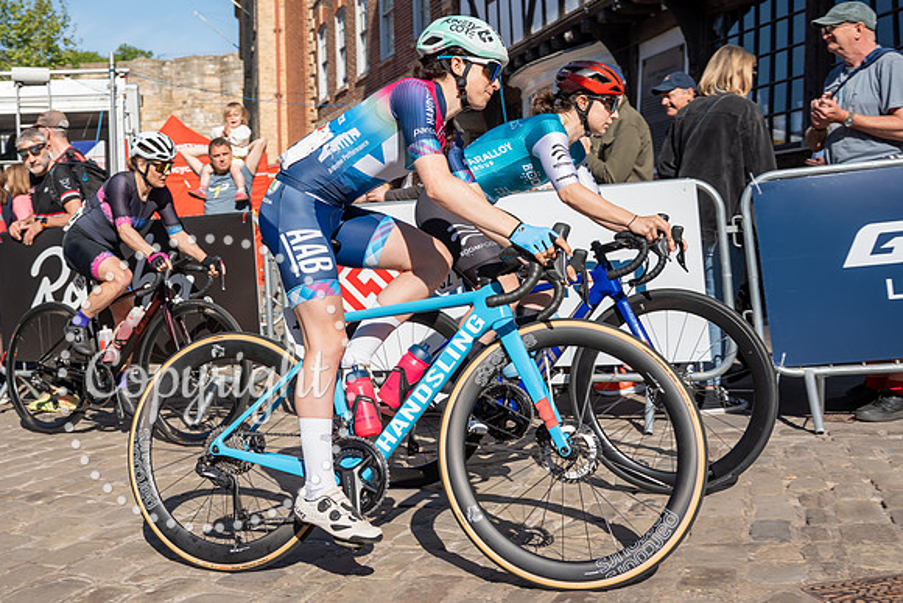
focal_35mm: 43
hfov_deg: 44.3
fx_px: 1087
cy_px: 137
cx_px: 283
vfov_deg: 30.4
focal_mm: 28
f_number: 4
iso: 100
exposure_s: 1/800
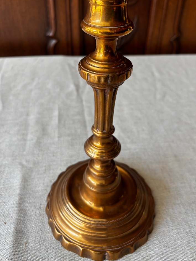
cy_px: 105
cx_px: 98
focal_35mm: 33
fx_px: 249
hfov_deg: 43.0
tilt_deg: -33.6
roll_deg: -2.6
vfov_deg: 55.0
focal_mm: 5.96
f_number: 1.6
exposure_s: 1/121
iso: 50
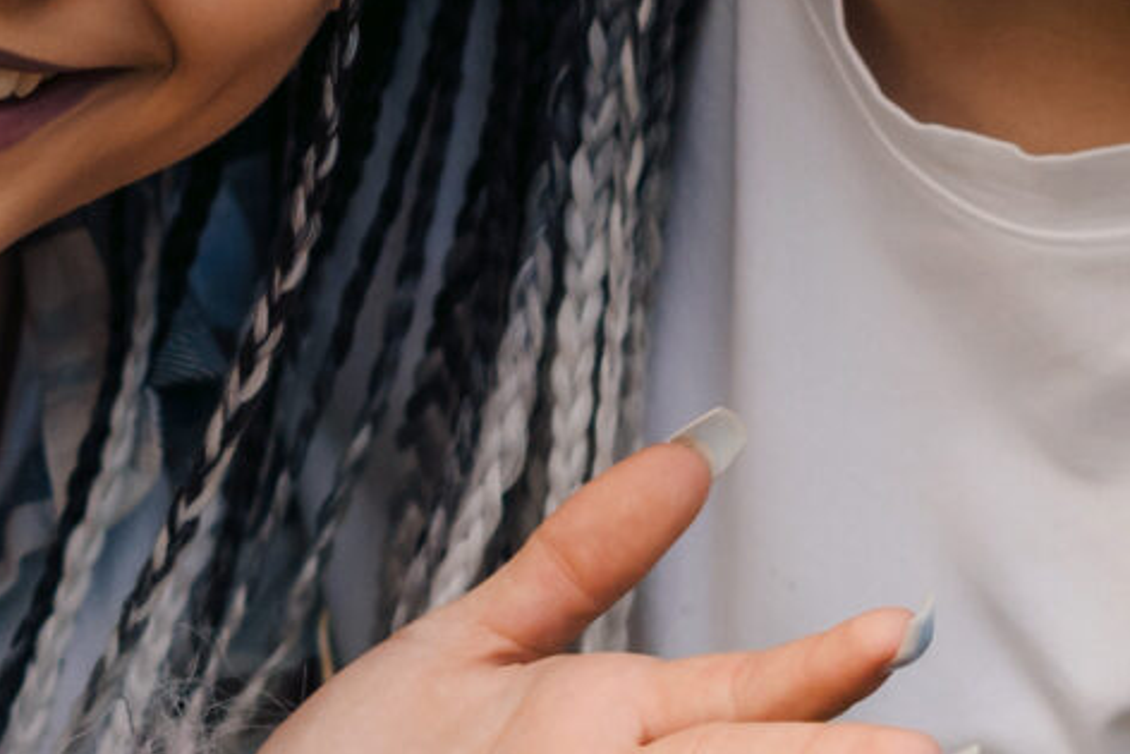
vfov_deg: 5.1
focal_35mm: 271
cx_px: -115
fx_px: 8508
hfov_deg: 7.6
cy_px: 78
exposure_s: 1/500
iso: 250
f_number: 2.8
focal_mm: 50
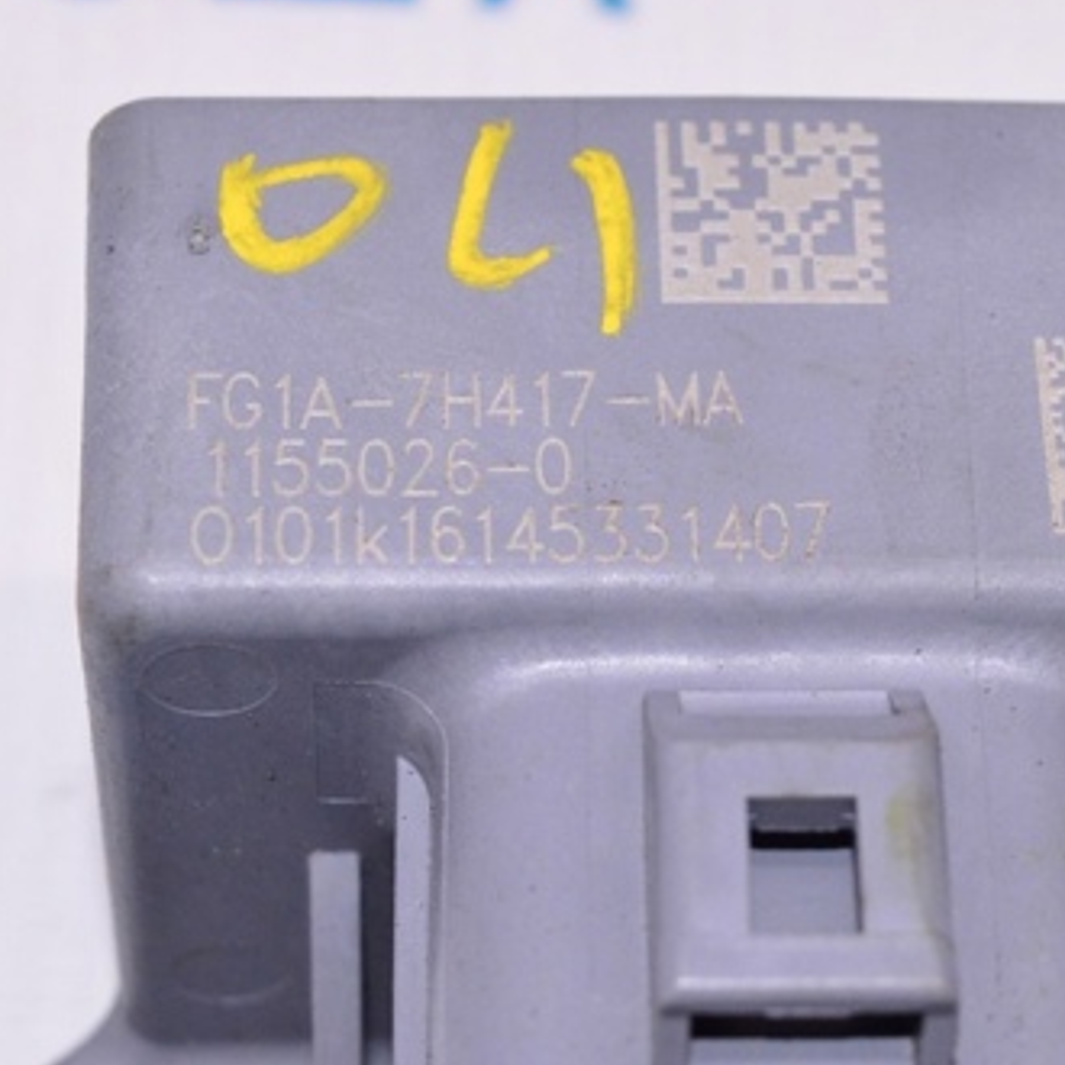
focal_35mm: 136
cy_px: 382
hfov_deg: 12.8
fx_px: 4728
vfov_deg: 12.8
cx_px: 704
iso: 1600
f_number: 8
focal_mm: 55
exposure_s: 1/125
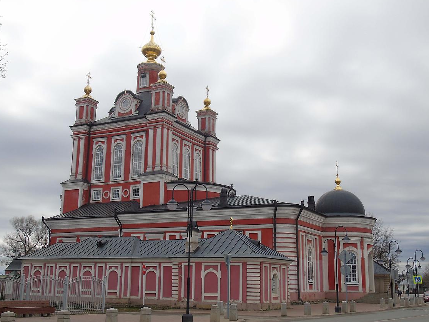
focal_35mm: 43
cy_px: 156
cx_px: 201
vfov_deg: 33.6
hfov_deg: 43.8
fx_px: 533
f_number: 3.9
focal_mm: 7.1
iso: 80
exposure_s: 1/800
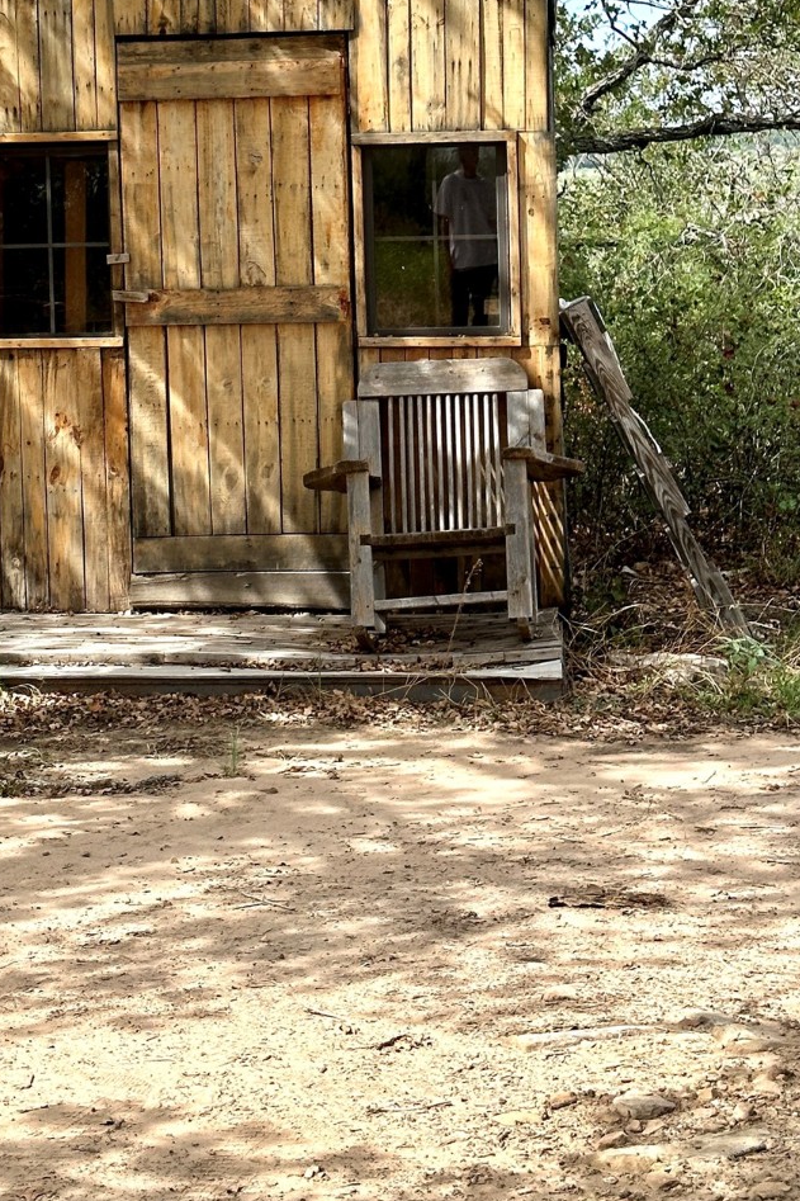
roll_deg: +1.1
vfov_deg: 24.8
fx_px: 2701
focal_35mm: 81
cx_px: 232
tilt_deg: -4.3
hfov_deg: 16.8
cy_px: 325
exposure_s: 1/1916
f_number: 1.78
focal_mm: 6.86
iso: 64
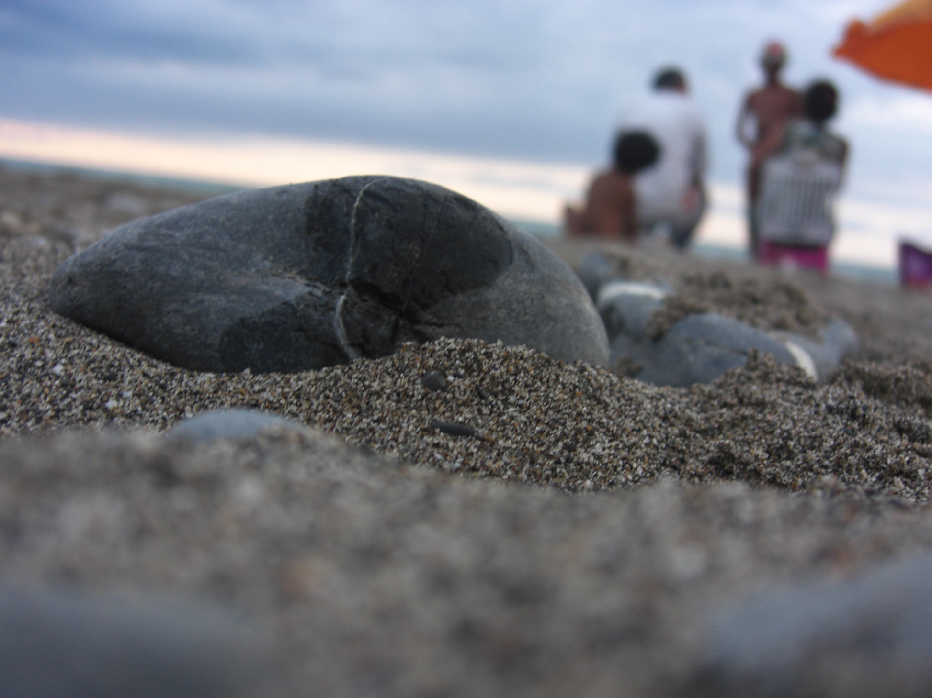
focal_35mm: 40
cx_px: 448
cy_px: 362
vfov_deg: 35.9
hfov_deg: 46.8
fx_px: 1077
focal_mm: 7.9
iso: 100
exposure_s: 1/60
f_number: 2.8
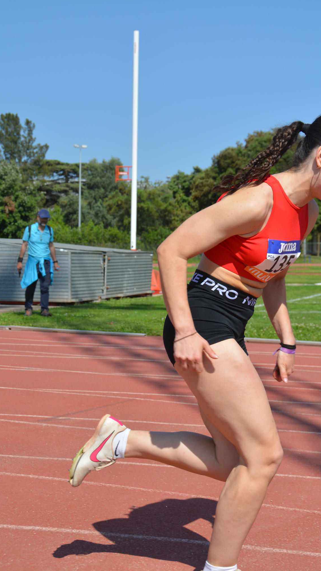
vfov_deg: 31.4
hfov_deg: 18.0
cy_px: 283
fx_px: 1014
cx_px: 177
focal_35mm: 67
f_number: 7.1
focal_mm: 42
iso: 400
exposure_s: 1/1600
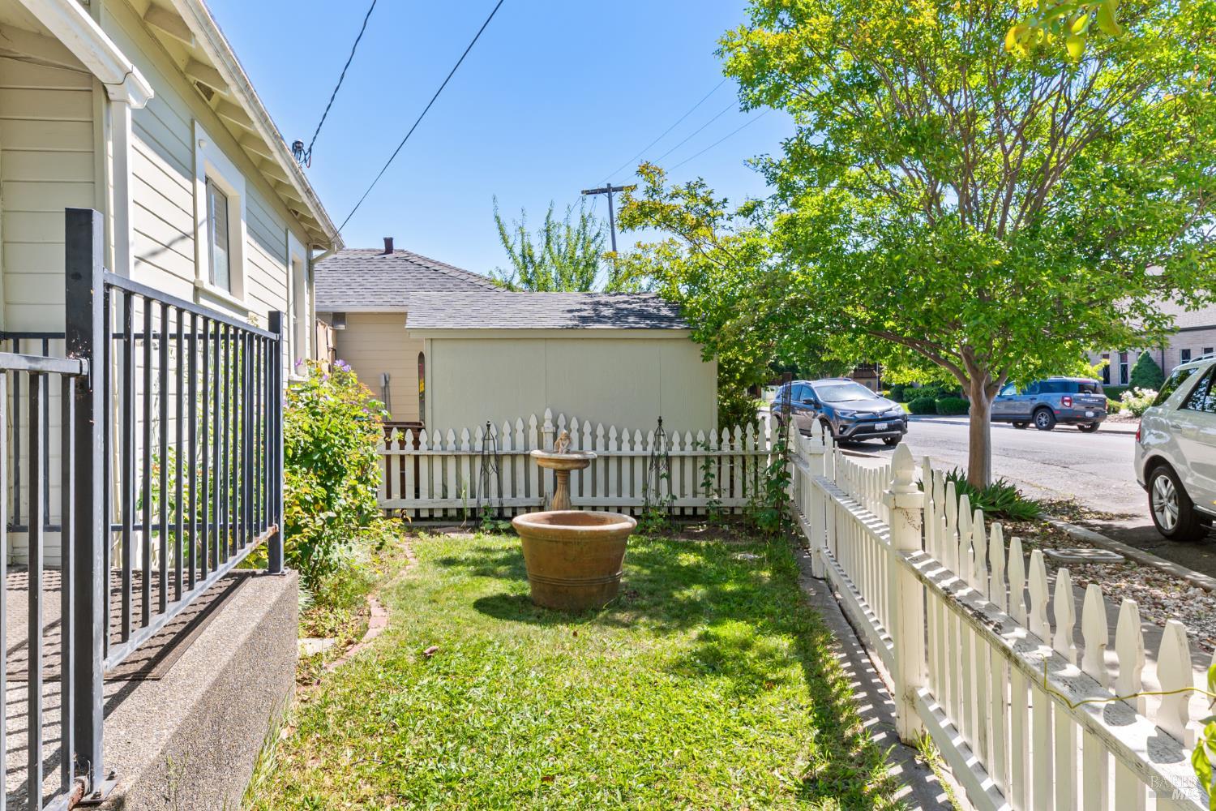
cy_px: 406
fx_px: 709
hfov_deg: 81.2
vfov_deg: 59.5
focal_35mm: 21
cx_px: 608
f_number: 11
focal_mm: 14
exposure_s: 1/80
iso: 100
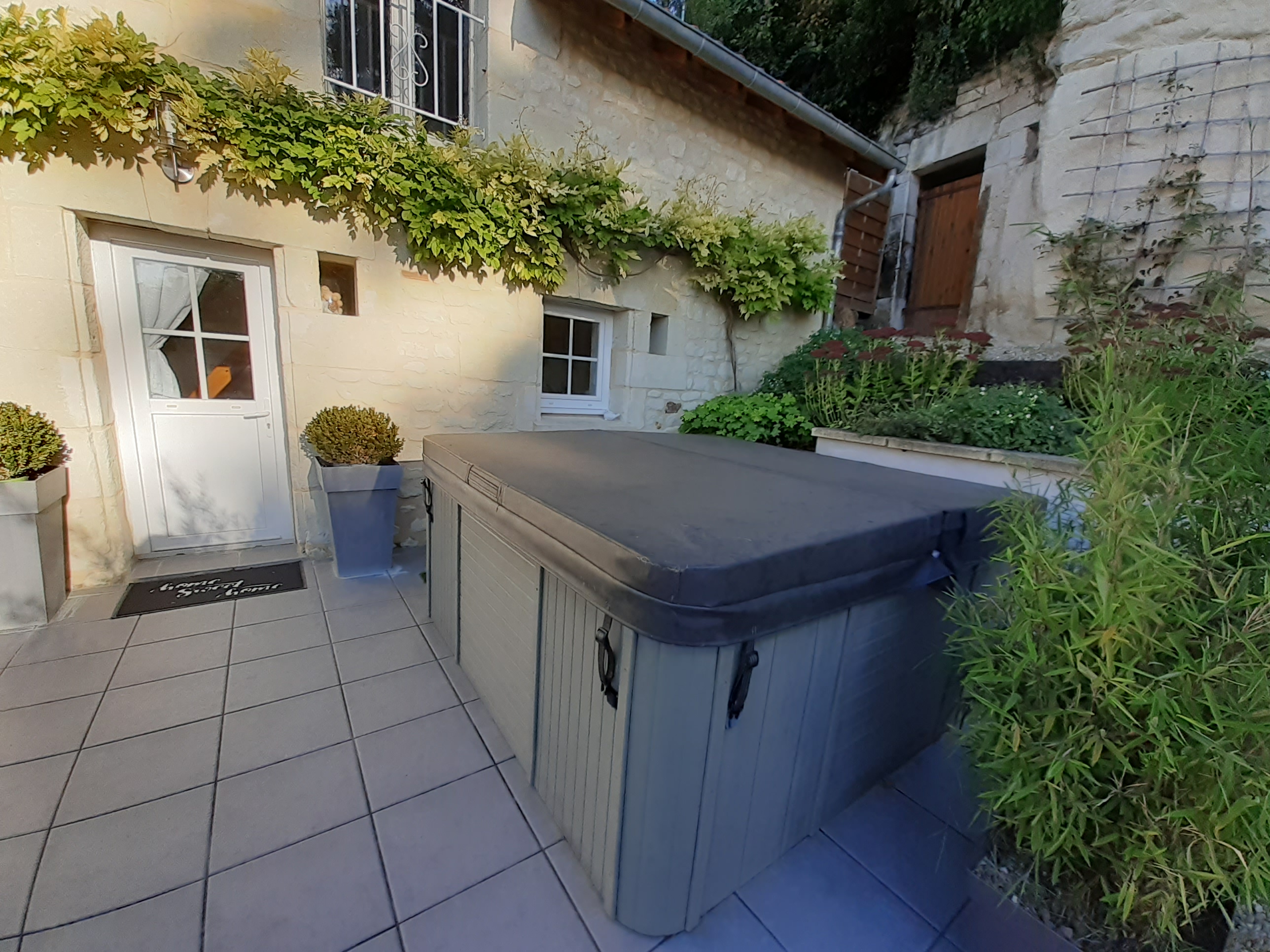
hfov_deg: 106.2
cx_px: 635
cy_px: 476
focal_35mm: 13
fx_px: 477
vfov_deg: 89.9
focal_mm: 1.13
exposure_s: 1/450
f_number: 2.2
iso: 40
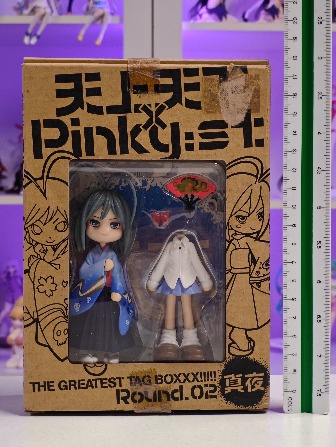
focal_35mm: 80
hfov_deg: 18.4
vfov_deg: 24.4
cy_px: 224
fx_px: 1035
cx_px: 168
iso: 400
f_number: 2.4
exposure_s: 1/17.3
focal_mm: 7.48
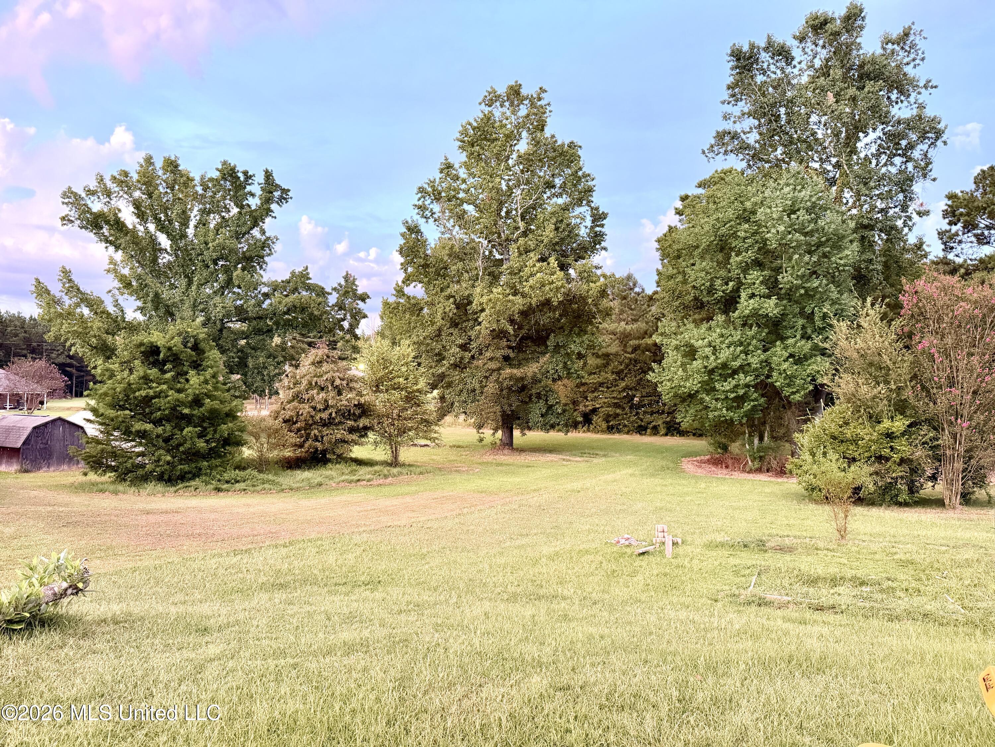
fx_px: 690
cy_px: 374
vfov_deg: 56.8
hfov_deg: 71.6
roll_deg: -0.6
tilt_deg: +1.0
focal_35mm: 24
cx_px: 498
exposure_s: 1/60
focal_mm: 6.76
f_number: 1.78
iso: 500
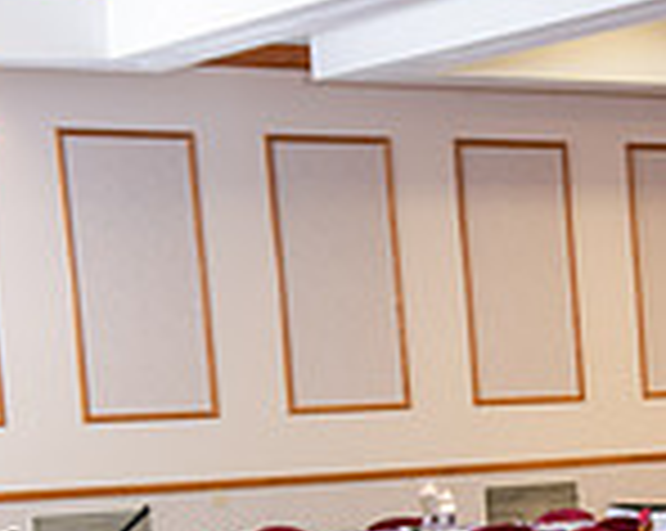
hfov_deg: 13.1
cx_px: 986
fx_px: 2756
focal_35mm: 140
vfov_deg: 10.7
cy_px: 767
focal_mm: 38
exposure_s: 1/80
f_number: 4
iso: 800
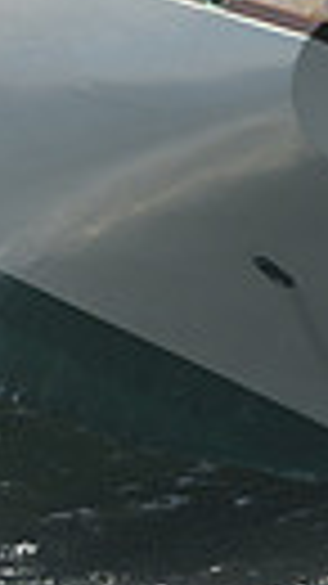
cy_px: 43
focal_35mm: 934
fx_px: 14460
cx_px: 180
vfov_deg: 2.3
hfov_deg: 1.3
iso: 280
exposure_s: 1/800
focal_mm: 200
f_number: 8
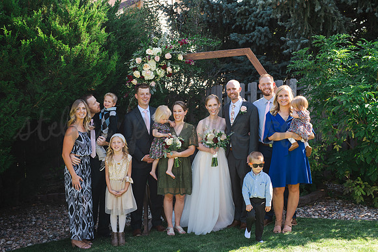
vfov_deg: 26.6
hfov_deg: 39.1
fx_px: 532
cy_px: 126
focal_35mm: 51
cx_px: 189
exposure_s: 1/500
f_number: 3.2
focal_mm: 50
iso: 200
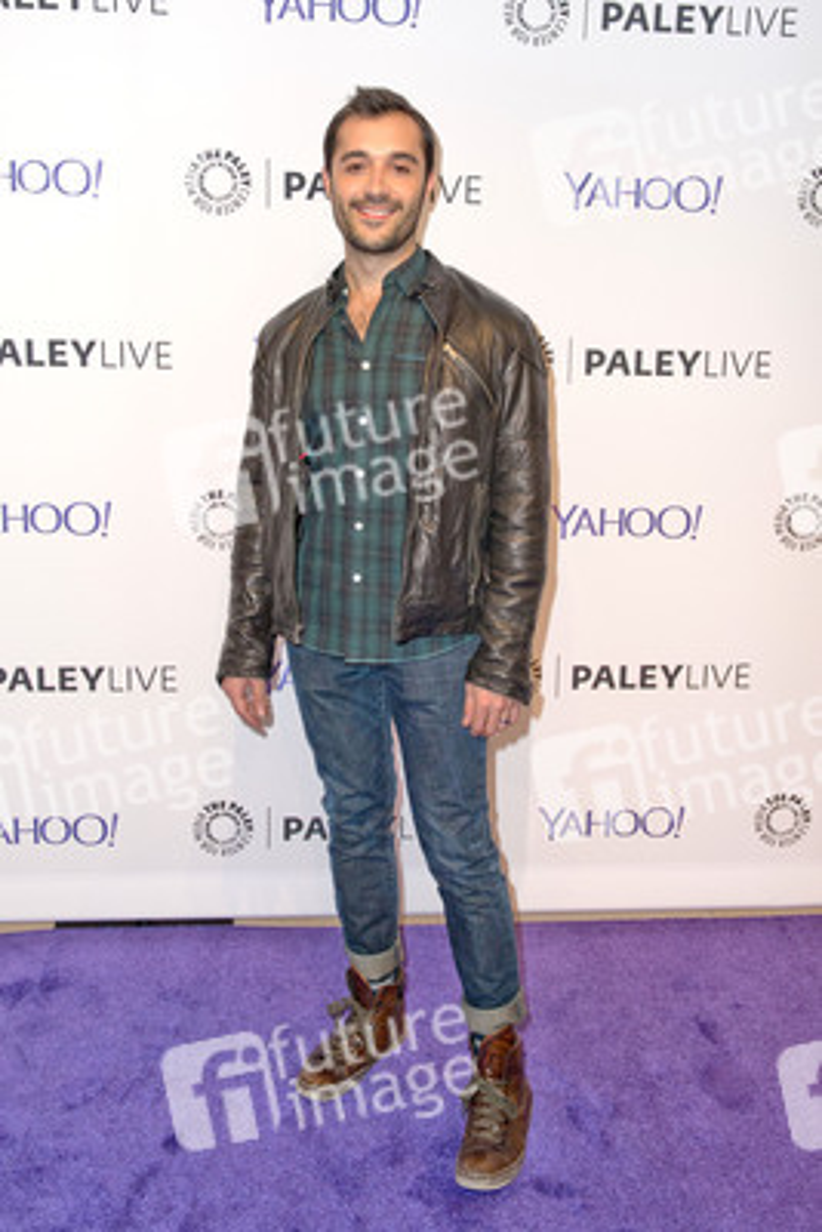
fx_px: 1095
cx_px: 411
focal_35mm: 32
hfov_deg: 41.1
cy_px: 616
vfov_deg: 58.7
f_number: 4
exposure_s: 1/400
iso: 400
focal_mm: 32
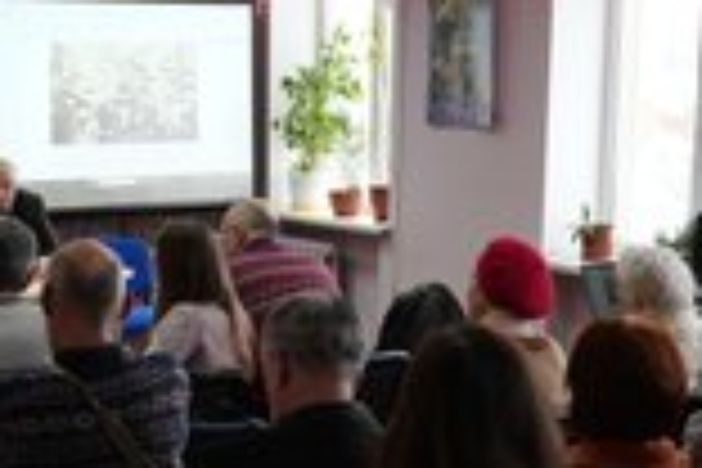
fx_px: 1404
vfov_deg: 18.7
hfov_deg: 28.0
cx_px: 279
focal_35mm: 72
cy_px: 376
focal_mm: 28
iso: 3200
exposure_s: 1/200
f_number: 2.8
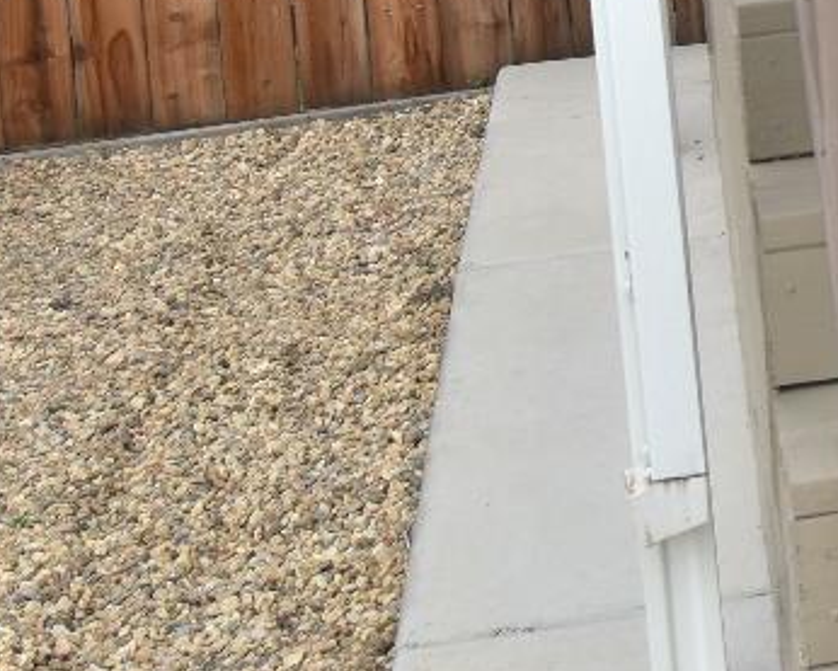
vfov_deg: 11.7
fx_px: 3027
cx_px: 1201
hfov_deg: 14.8
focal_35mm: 122
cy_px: -531
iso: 110
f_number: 8
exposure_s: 1/250
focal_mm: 20
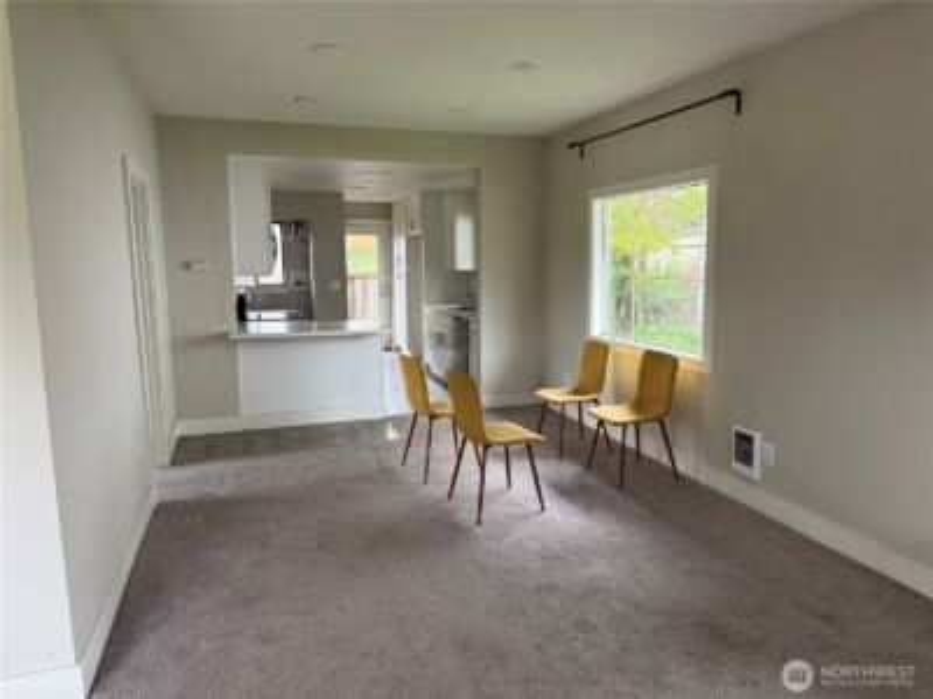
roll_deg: -0.2
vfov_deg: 56.8
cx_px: 466
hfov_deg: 71.6
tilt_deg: -6.5
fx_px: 647
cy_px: 350
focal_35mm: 24
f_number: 1.78
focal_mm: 6.76
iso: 200
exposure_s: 1/74
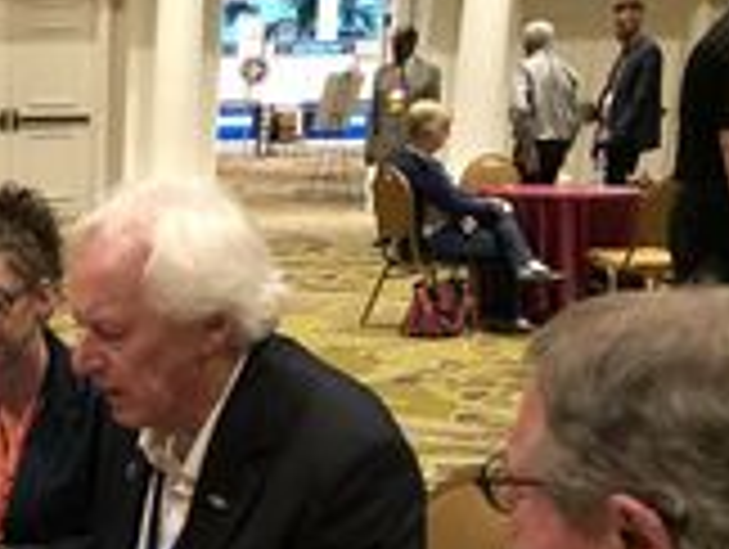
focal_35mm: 69
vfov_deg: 20.4
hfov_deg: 26.1
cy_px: 598
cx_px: -58
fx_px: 1455
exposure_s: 1/6
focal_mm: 3.99
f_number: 1.8
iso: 80
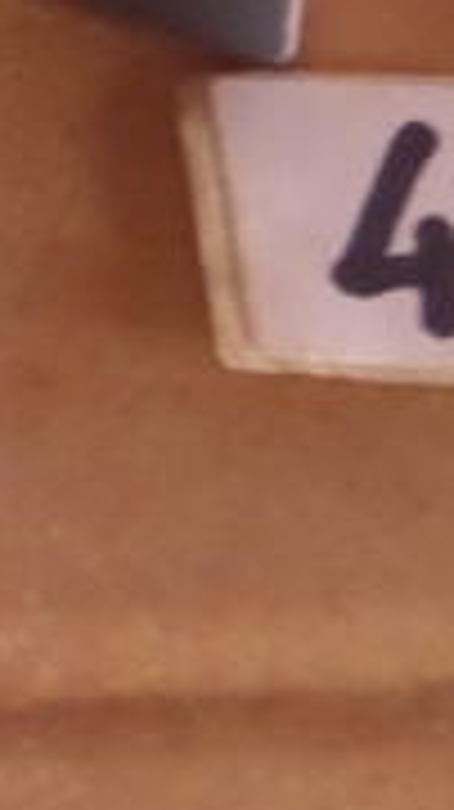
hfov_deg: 7.7
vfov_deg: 14.0
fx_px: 3109
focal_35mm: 145
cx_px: -715
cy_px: -351
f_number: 3.2
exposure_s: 1/10
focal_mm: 4
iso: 400
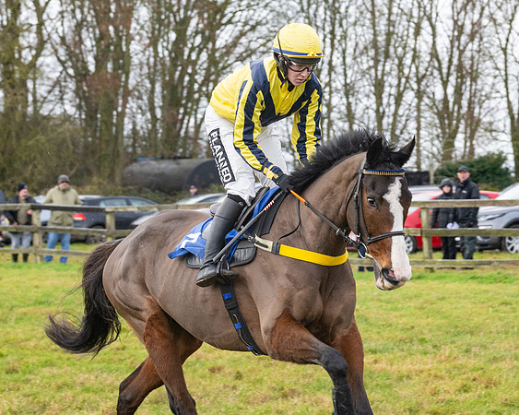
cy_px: 178
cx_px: 331
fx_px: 2257
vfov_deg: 10.5
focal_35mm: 147
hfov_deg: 13.1
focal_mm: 76
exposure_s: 1/500
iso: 800
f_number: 5
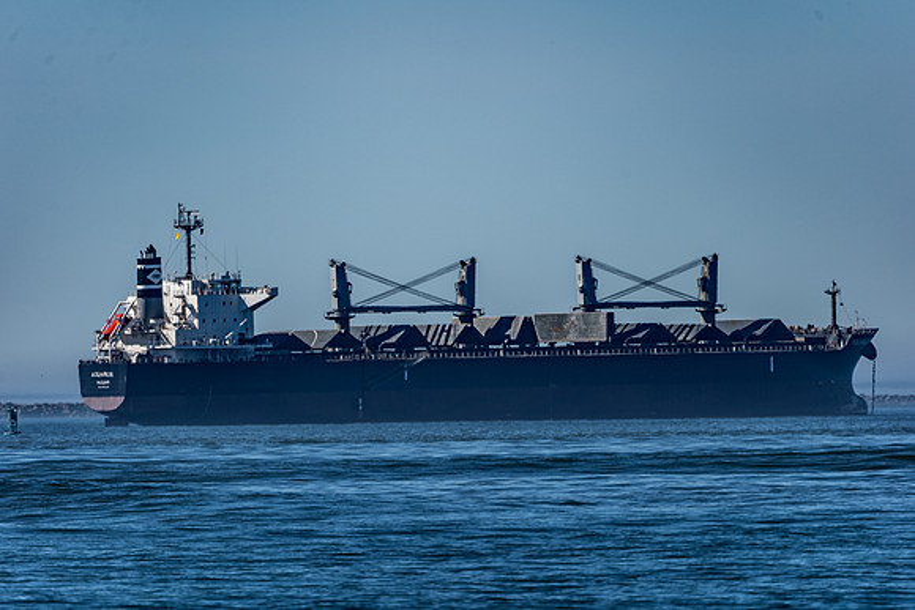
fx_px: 15353
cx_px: 459
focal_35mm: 604
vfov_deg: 2.3
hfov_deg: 3.4
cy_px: 305
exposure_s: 1/640
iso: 100
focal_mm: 600
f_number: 6.3
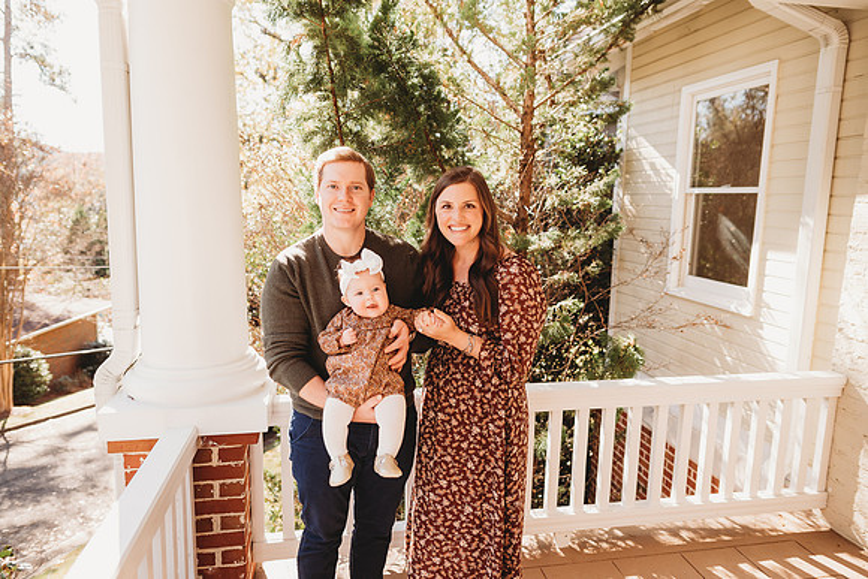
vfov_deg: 53.2
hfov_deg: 73.7
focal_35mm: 24
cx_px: 434
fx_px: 579
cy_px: 290
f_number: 2.8
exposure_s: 1/320
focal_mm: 24
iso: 200
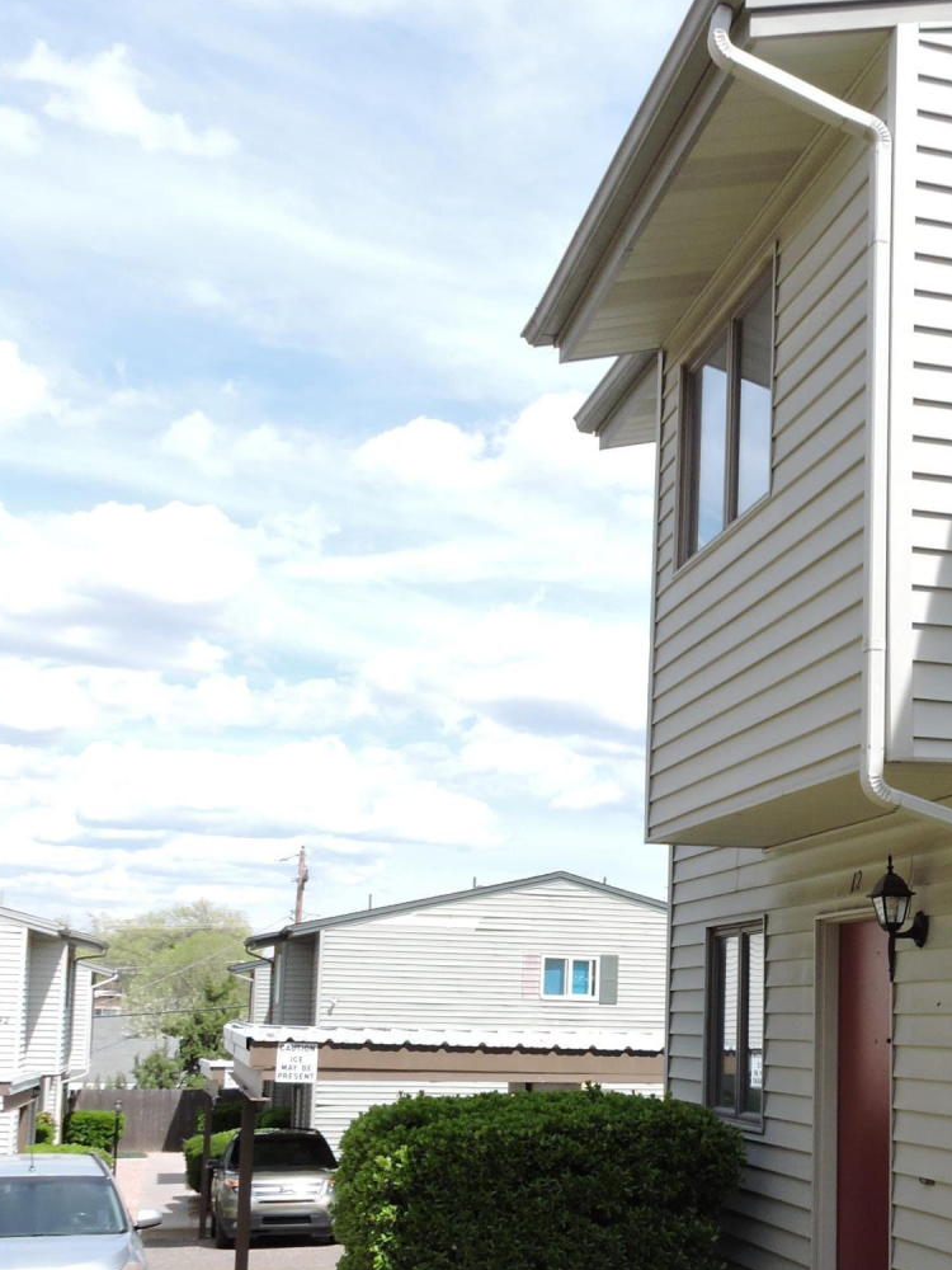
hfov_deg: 29.8
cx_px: 718
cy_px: 815
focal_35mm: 48
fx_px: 1760
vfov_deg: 39.3
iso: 100
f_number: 3.3
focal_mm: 4.3
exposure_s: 1/800
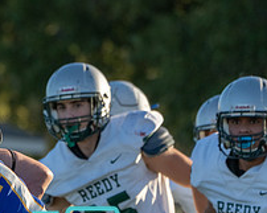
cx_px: -43
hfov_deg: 2.0
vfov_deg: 1.6
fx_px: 7717
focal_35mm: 978
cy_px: 222
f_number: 5.6
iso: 400
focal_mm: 274
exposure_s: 1/1250
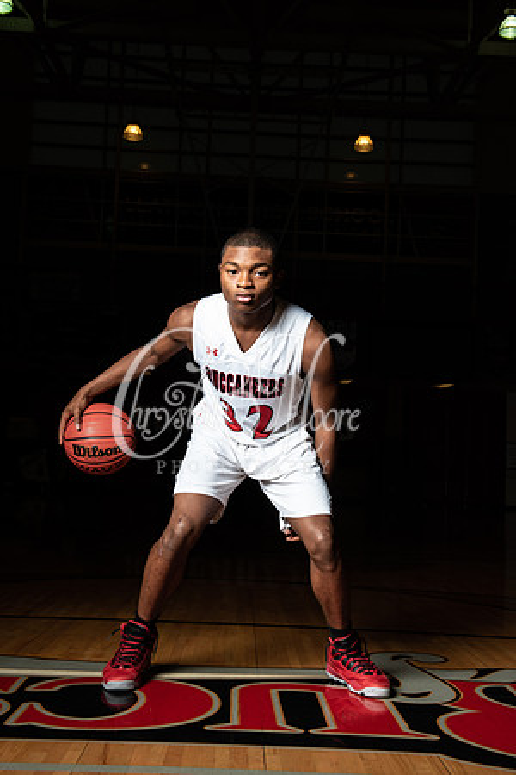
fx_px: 967
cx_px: 258
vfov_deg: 43.6
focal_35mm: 45
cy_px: 388
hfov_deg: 29.9
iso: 320
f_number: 14
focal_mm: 45
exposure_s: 1/200
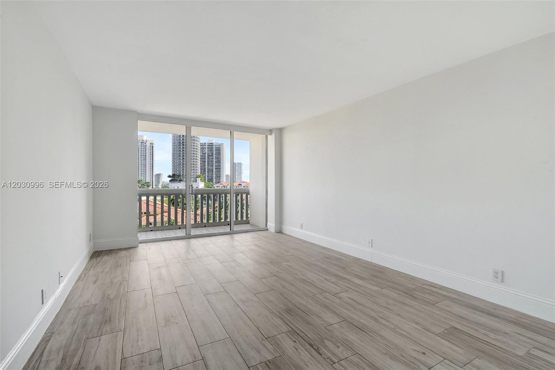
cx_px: 278
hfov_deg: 95.0
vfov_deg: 72.1
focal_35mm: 16
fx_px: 254
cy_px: 185
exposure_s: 1/25
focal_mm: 16.5
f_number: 13
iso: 640
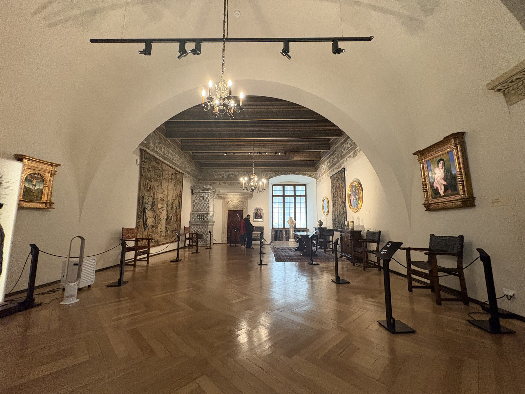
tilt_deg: +8.1
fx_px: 212
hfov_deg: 102.1
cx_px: 262
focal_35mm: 14
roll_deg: +0.4
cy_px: 197
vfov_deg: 85.7
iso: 640
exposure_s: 1/60
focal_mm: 2.22
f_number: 2.2
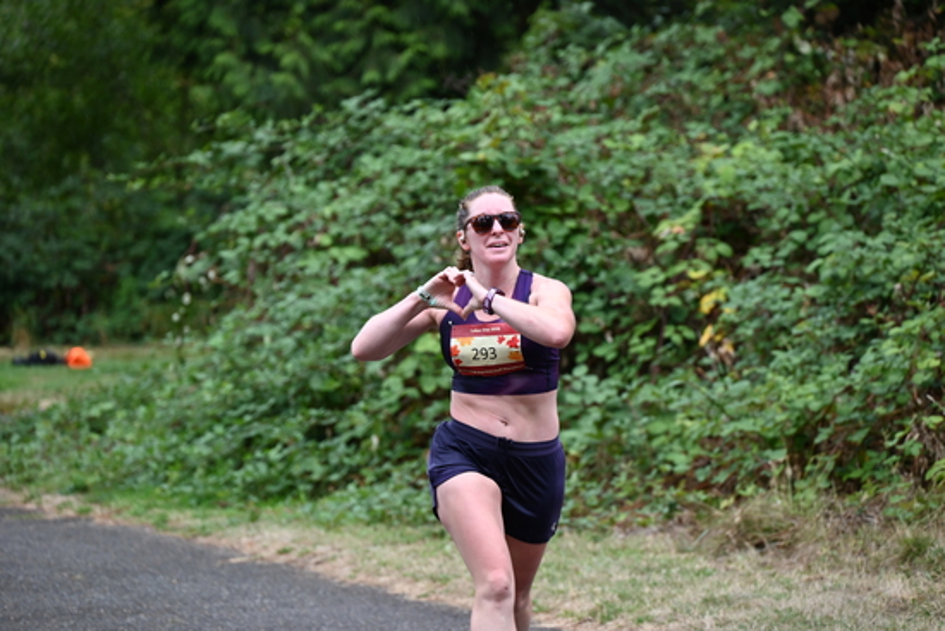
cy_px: 316
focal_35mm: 200
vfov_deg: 6.9
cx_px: 472
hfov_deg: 10.3
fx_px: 5251
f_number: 6.3
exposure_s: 1/250
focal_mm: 200
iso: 560
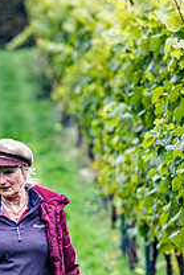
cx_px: -5
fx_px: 3314
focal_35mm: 433
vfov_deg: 4.8
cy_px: 258
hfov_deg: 3.2
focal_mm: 200
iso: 560
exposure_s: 1/500
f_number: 4
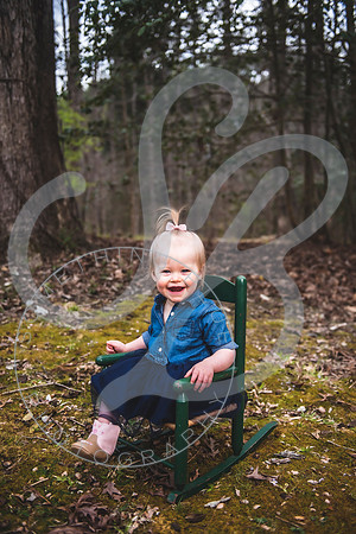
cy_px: 267
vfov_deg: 54.4
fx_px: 519
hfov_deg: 37.9
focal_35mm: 35
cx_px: 178
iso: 100
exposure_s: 1/500
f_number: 2.8
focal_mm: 35
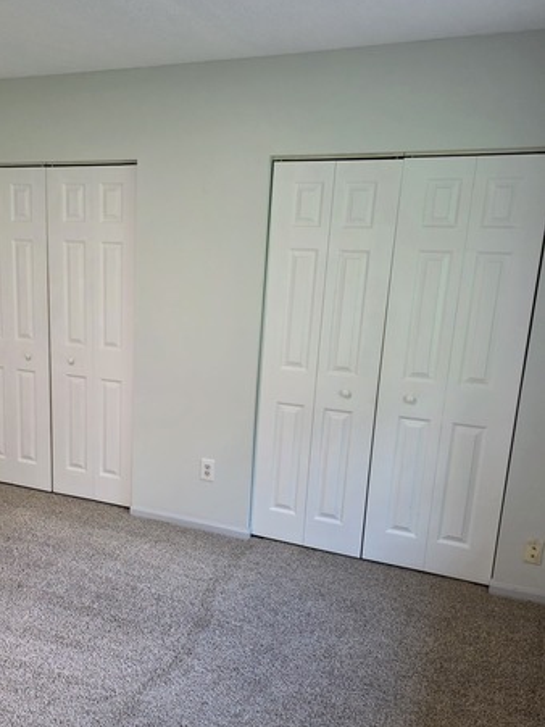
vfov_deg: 53.7
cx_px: 144
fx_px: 714
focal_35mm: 34
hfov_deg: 40.7
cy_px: 425
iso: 400
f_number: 1.7
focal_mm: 6.3
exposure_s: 1/120
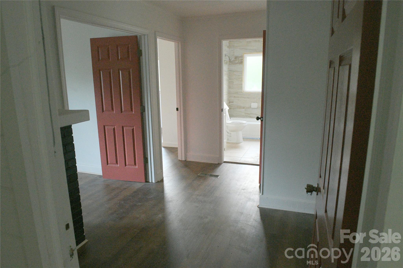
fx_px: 269
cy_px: 134
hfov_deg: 73.7
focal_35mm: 24
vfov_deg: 53.1
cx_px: 202
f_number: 9
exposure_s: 1/60
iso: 8000
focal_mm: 24
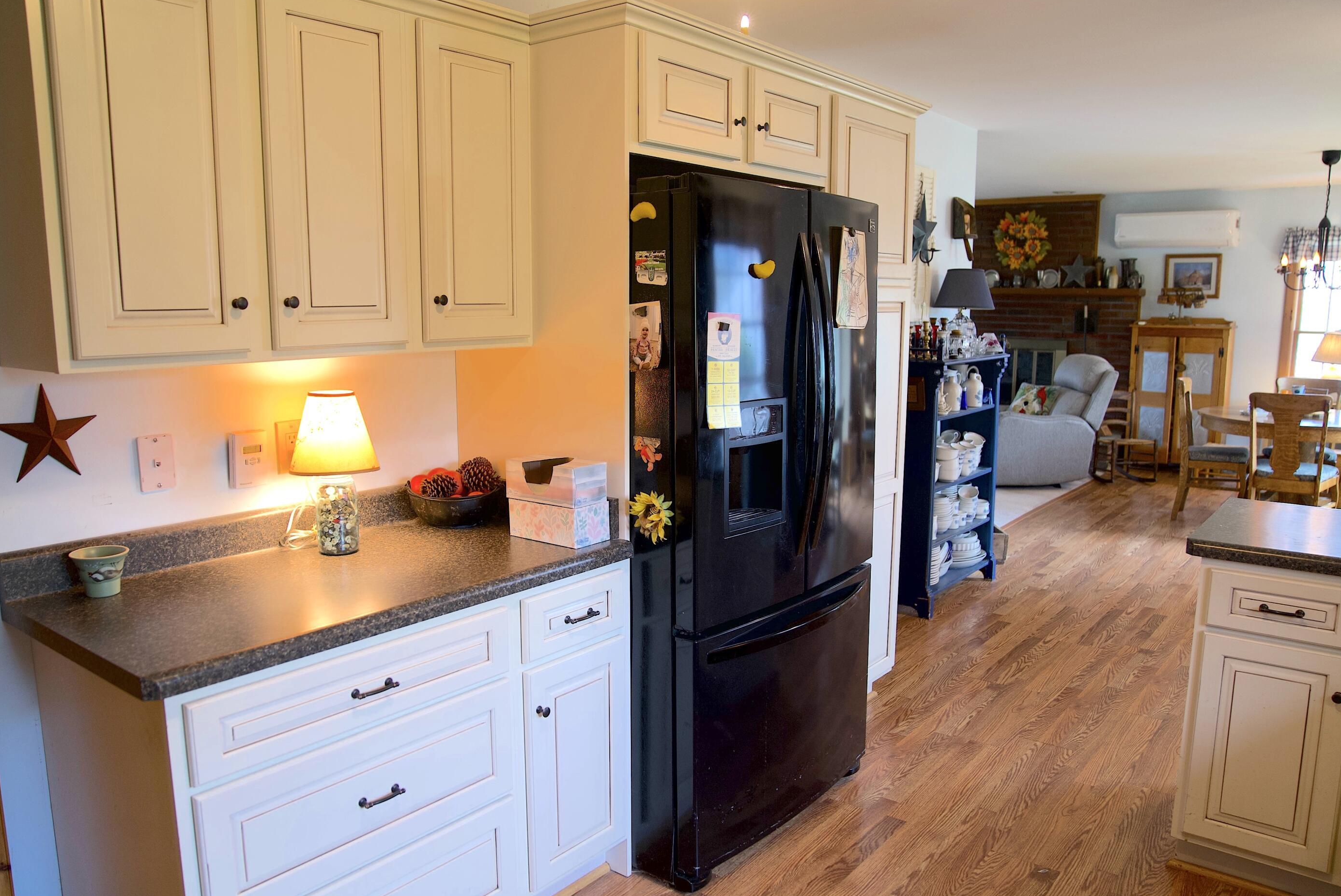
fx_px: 969
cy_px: 479
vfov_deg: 49.6
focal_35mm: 26
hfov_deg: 69.4
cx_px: 663
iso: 320
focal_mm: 24
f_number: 2.8
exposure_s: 1/50
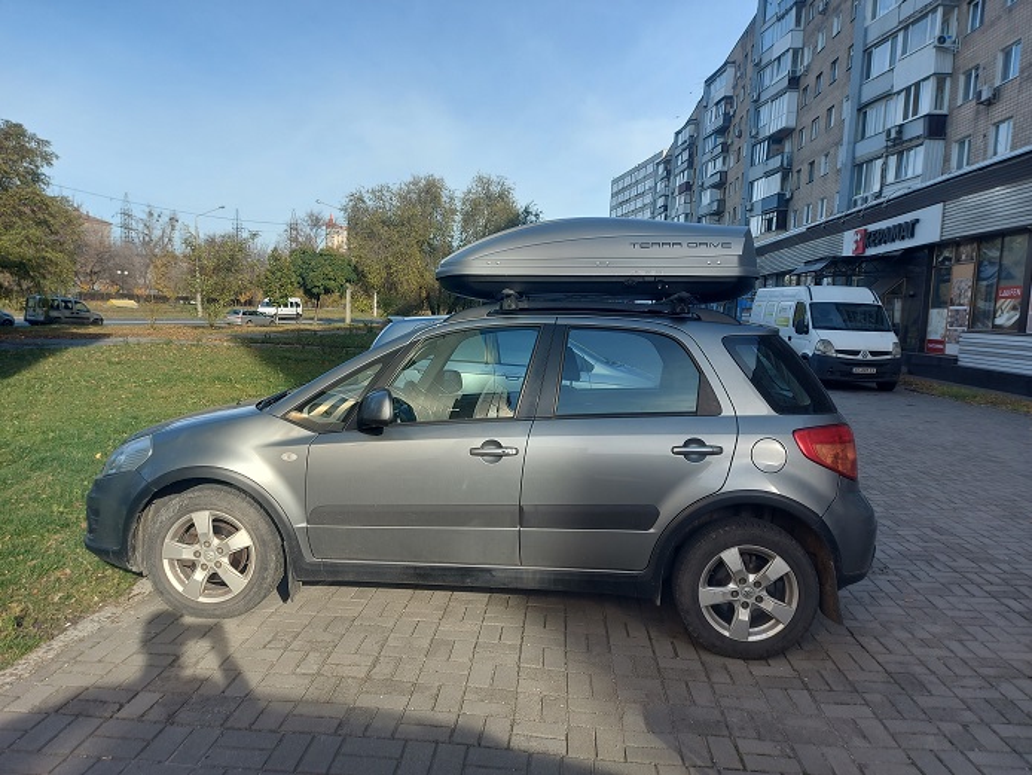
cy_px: 388
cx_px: 516
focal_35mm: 24
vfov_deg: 56.8
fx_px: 716
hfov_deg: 71.6
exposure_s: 1/477
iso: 32
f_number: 1.8
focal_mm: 5.23
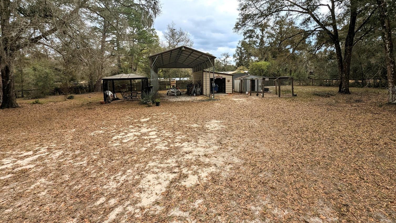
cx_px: 201
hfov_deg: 103.0
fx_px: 158
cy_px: 89
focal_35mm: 15
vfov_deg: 69.8
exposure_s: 1/2020
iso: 46
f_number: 2.2
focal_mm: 1.95
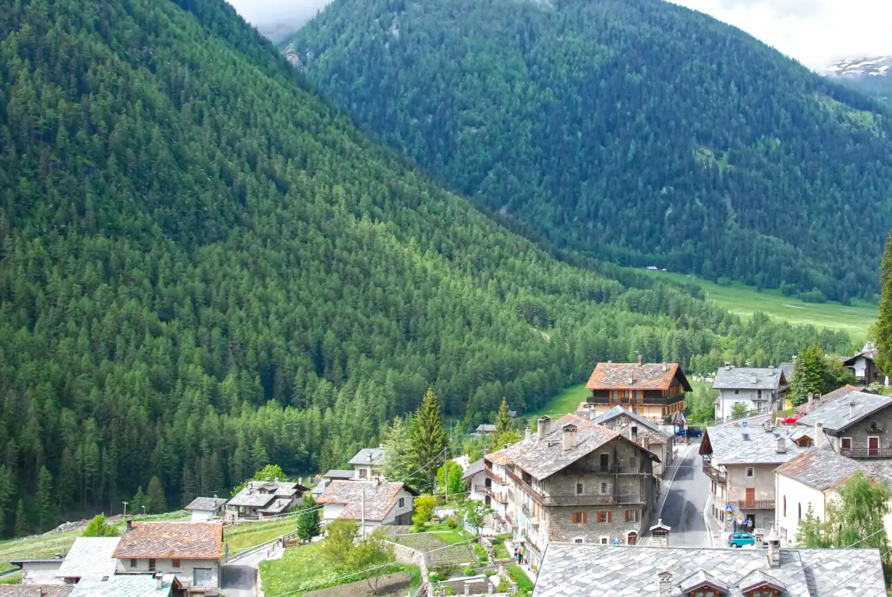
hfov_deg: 35.8
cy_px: 289
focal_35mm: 55
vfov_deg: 24.7
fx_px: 1365
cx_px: 611
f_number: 8
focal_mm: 26
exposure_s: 1/250
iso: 640
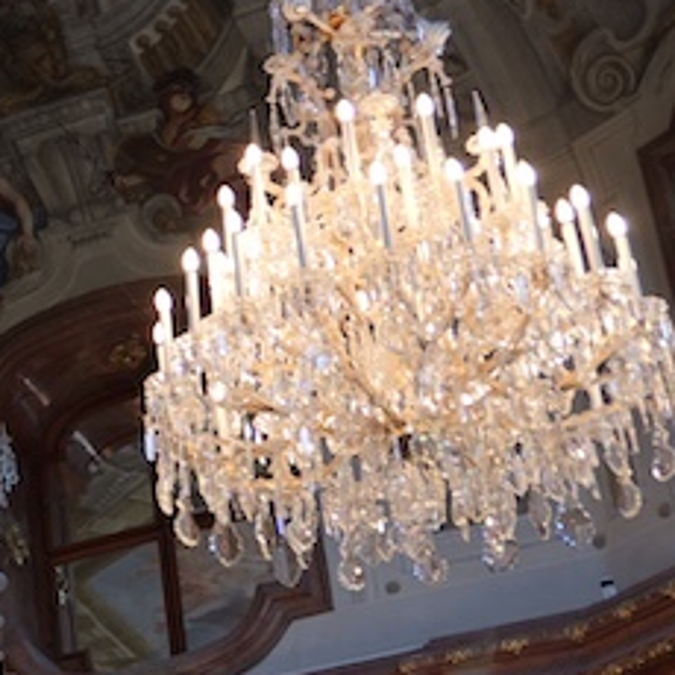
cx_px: -399
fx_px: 2449
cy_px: 421
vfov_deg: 15.7
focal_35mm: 111
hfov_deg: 14.4
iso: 400
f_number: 2.8
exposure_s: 1/125
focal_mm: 29
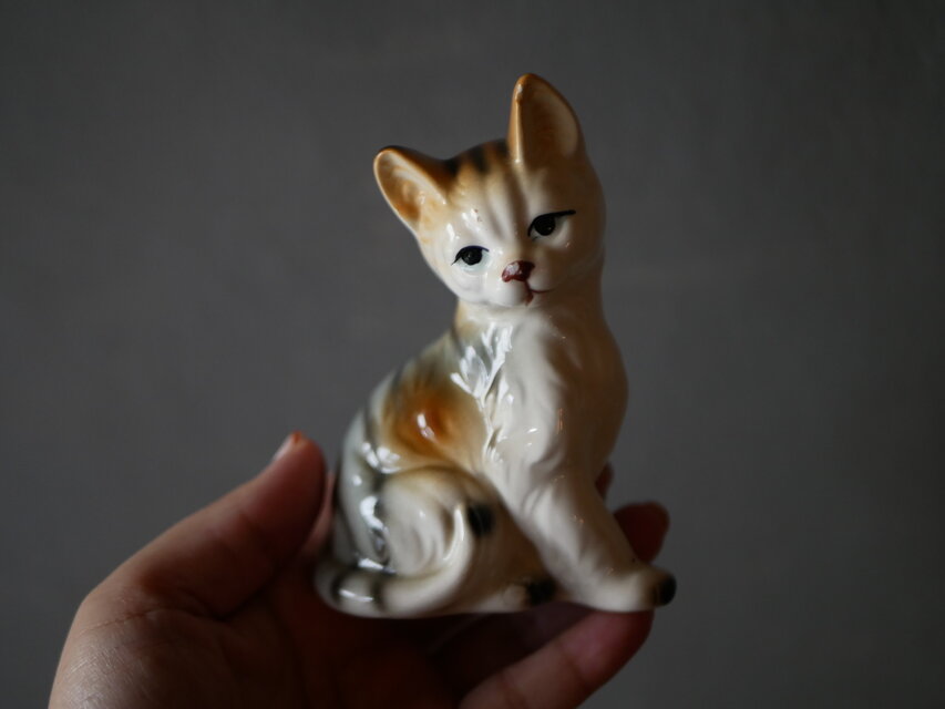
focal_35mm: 50
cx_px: 472
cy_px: 354
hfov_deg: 38.2
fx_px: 1365
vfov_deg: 29.1
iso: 500
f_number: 1.7
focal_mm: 25
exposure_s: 1/125
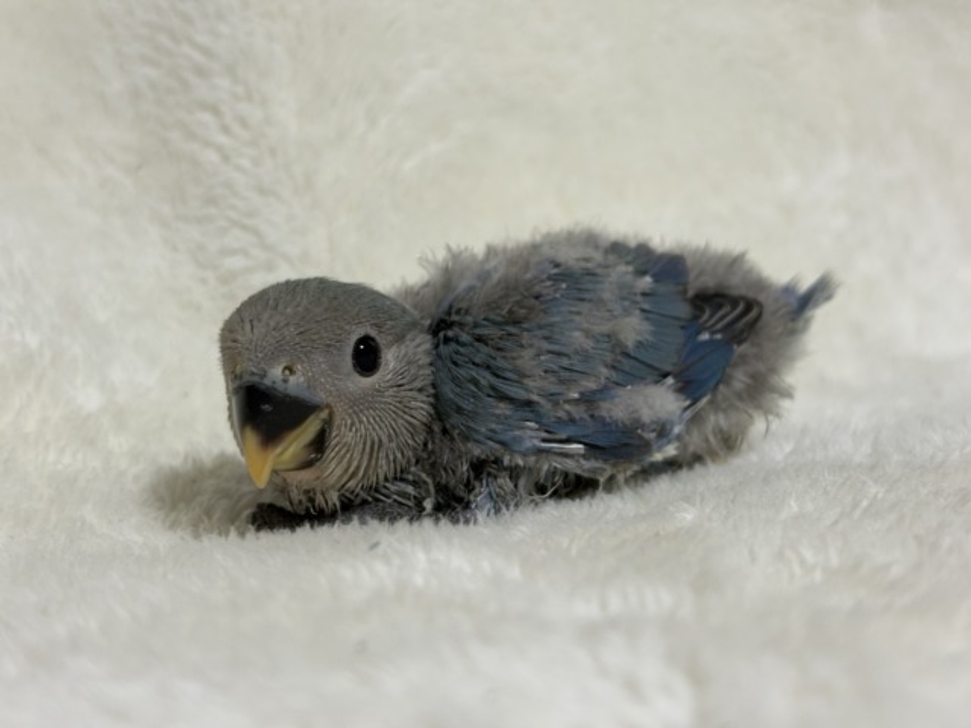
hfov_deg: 36.8
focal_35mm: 52
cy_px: 364
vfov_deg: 28.0
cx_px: 486
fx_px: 1459
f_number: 1.6
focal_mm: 5.96
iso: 125
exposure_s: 1/33
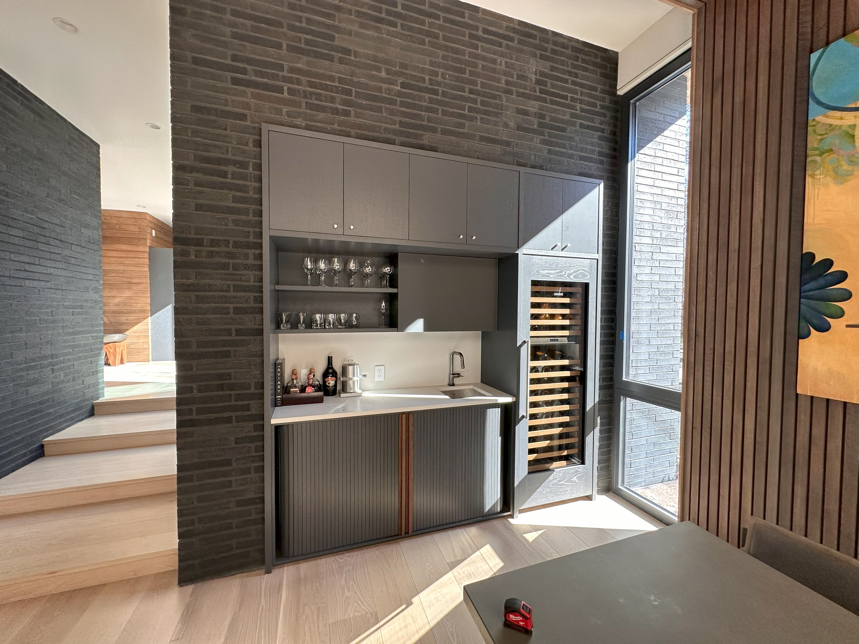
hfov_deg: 102.1
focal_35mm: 14
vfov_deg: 85.7
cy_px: 322
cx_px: 430
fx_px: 347
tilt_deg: -2.6
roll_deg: -0.9
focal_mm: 2.22
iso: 125
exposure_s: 1/99
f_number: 2.2
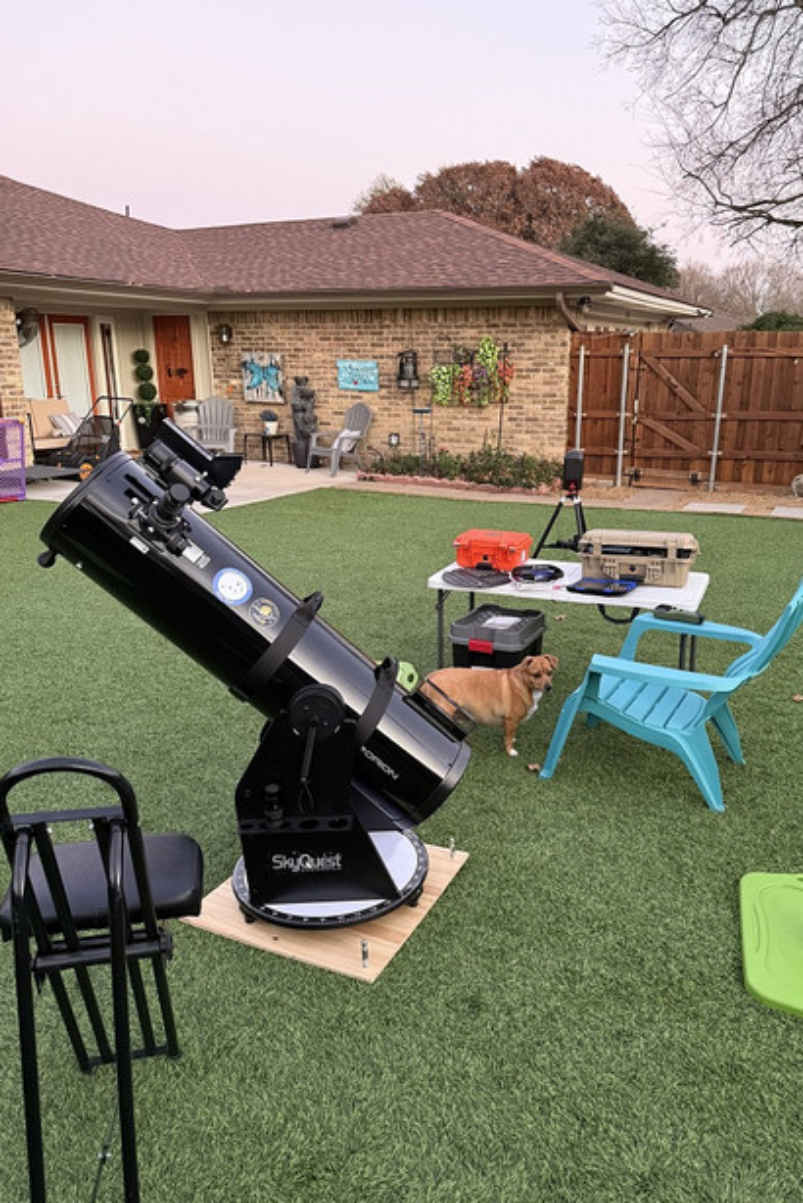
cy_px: 600
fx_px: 869
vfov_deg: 69.4
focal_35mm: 26
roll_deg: -2.4
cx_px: 466
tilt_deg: -16.0
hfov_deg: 49.4
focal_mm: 6.76
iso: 500
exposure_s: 1/60
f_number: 1.78
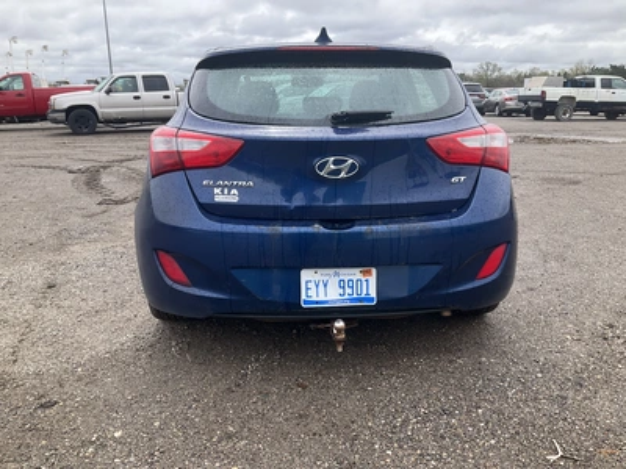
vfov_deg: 48.2
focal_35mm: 29
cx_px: 313
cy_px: 234
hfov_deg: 61.7
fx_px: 524
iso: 25
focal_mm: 3
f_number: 1.8
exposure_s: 1/691
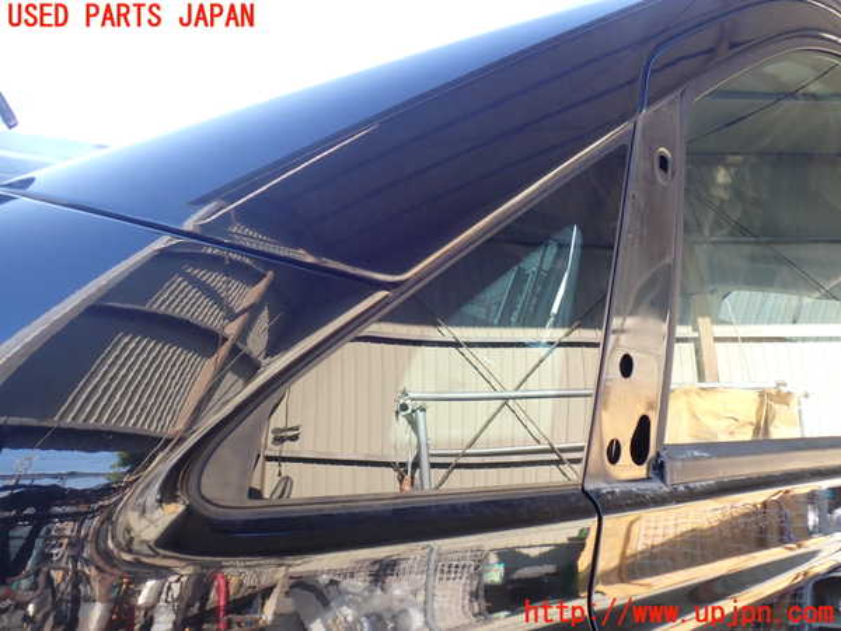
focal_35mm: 30
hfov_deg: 60.0
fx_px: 729
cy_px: 316
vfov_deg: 46.8
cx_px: 420
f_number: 3.2
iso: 100
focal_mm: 5.4
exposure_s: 1/60
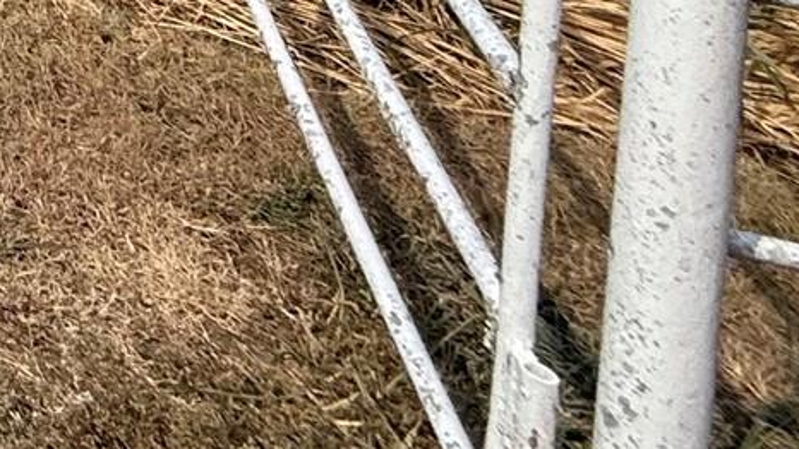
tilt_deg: -5.8
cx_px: -856
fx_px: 1419
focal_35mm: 67
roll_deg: -0.1
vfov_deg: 12.4
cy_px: -742
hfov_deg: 18.3
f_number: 2.2
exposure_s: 1/1795
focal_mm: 2.22
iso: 50
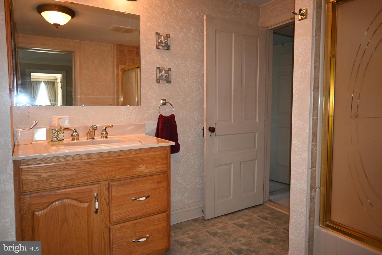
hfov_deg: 73.7
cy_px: 128
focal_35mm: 24
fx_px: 255
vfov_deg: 53.1
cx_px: 191
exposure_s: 1/60
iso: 1400
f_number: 3.5
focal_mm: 16
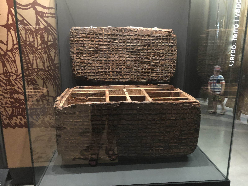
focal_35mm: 28
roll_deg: -0.7
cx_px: 124
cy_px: 93
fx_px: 201
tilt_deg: -13.0
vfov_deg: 49.7
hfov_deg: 63.4
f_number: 1.8
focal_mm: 3.99
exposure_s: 1/4
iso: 125
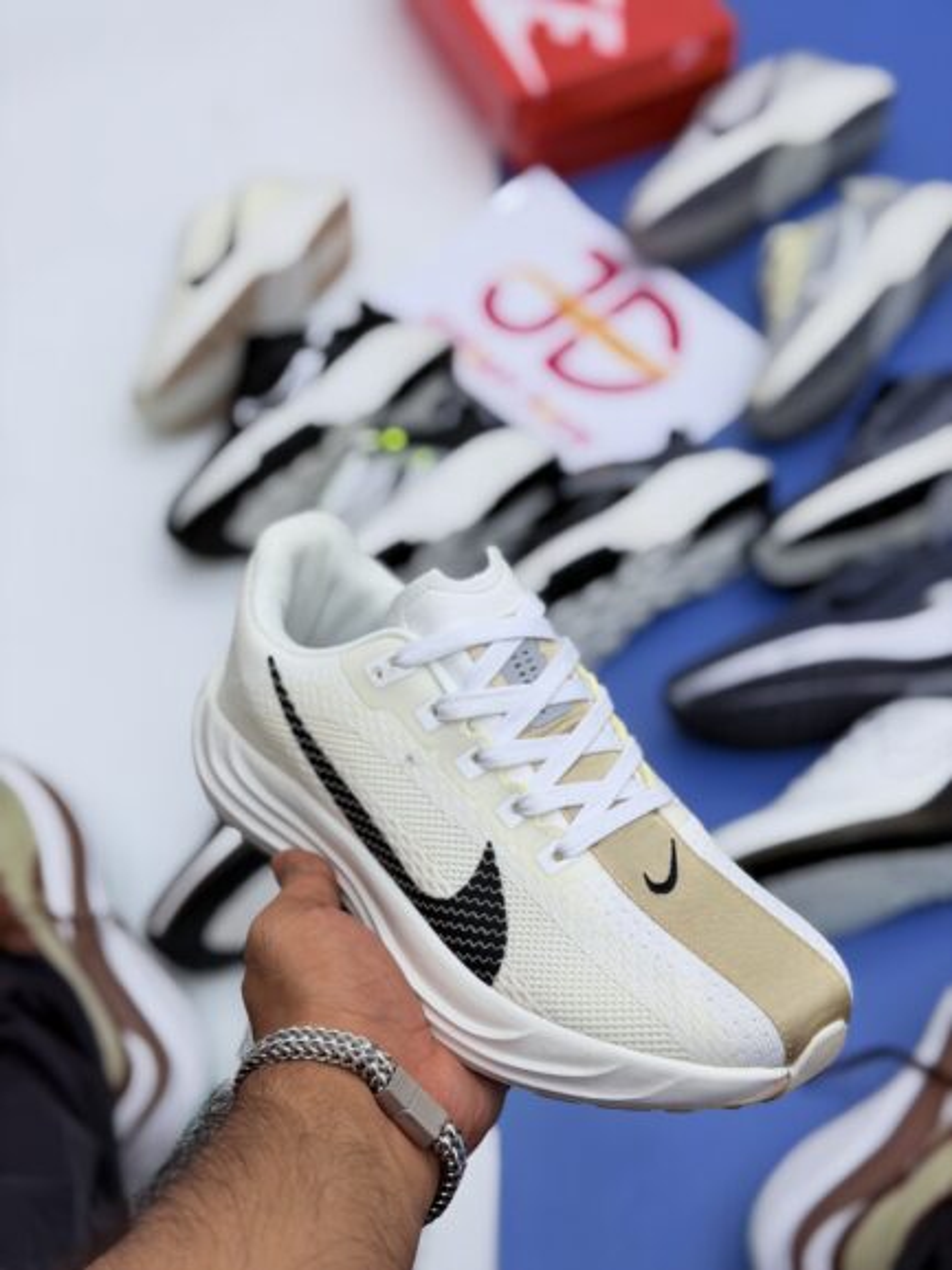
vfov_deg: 39.6
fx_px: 1759
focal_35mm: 48
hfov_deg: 30.3
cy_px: 635
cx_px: 476
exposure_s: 1/463
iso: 64
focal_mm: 6.76
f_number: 1.78
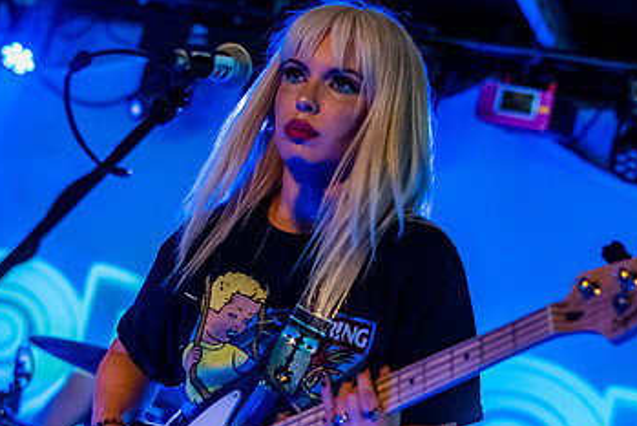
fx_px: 1469
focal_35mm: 83
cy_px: 279
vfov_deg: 16.4
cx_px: 329
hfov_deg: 24.5
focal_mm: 50
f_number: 2.2
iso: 3200
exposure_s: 1/160
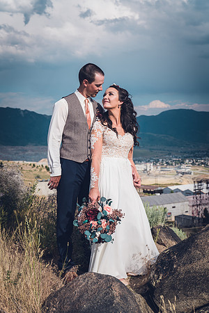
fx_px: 409
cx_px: 104
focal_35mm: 47
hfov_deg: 28.6
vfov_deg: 41.9
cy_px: 156
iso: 100
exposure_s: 1/1000
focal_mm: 47
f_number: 4.5
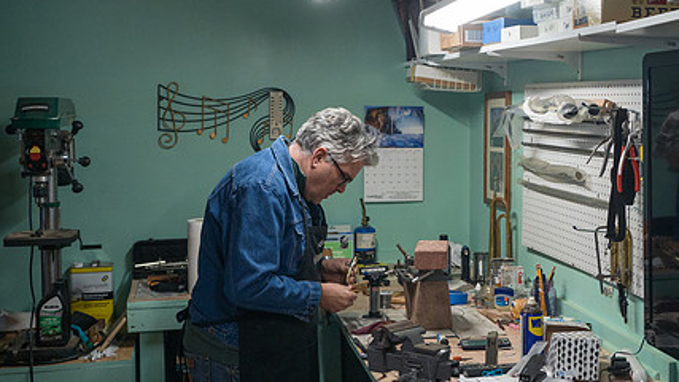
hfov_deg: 37.9
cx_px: 478
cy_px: 136
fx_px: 972
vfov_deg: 22.1
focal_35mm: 54
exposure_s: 1/250
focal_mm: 35
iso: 3200
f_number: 4.5
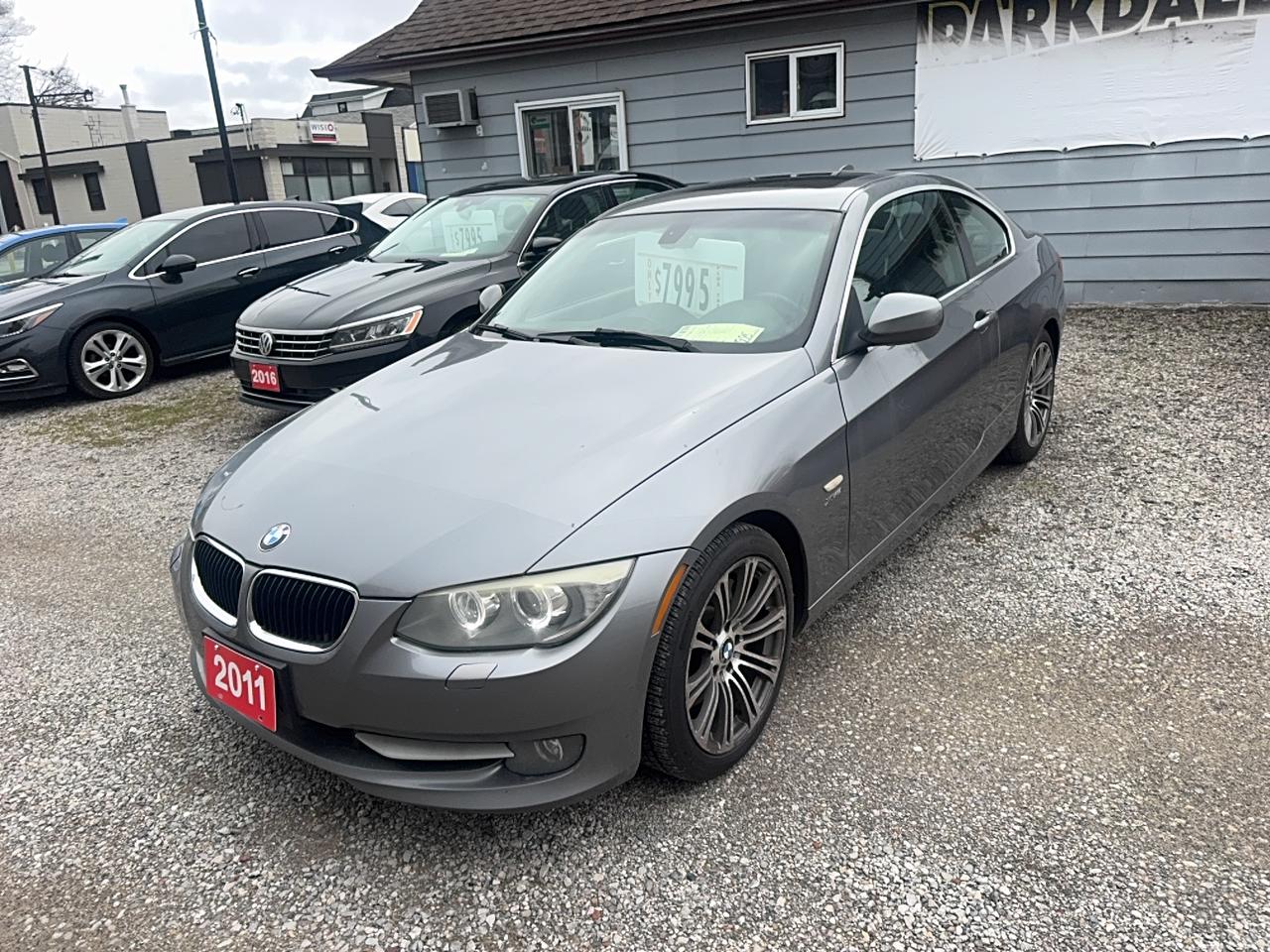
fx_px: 881
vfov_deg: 56.8
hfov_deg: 71.6
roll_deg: +4.3
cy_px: 476
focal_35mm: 24
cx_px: 635
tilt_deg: -17.4
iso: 50
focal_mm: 6.76
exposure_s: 1/3731
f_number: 1.78
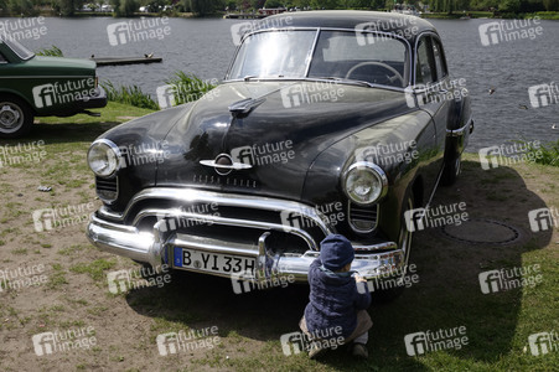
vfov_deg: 29.8
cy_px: 186
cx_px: 280
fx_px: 698
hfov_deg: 43.6
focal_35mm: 45
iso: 100
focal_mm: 16.43
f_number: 6.3
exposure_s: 1/400
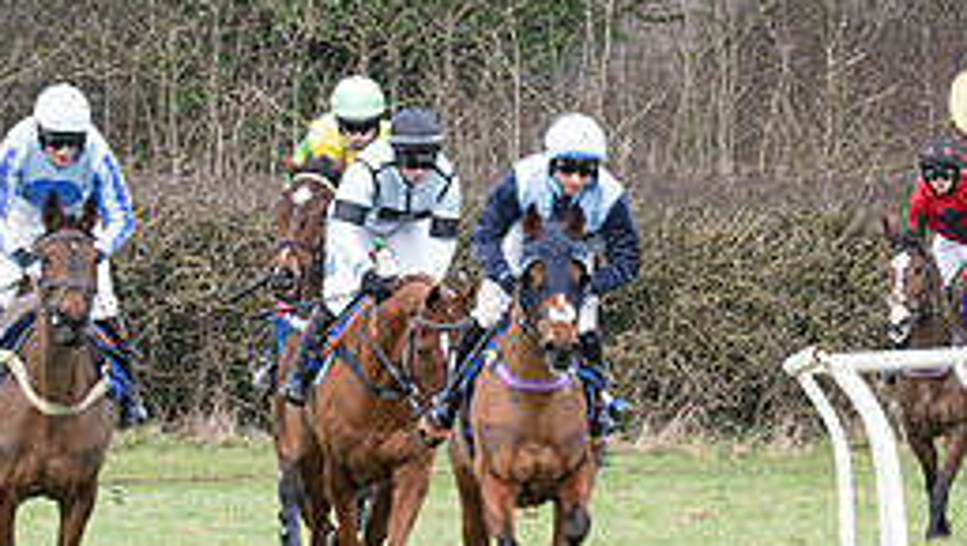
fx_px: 19116
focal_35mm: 745
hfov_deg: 2.9
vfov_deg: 1.6
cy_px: 417
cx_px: 261
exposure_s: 1/800
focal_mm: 165
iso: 400
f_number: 4
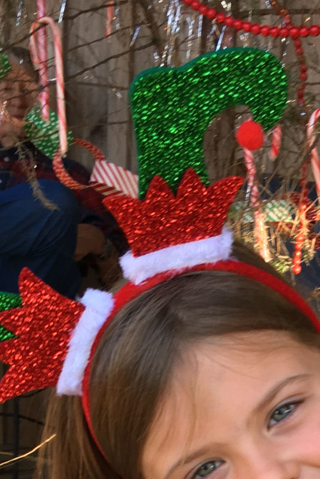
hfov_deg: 15.9
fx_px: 1132
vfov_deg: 21.8
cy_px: 607
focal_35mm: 85
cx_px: 271
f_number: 2.2
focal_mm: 4.15
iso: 25
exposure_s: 1/60
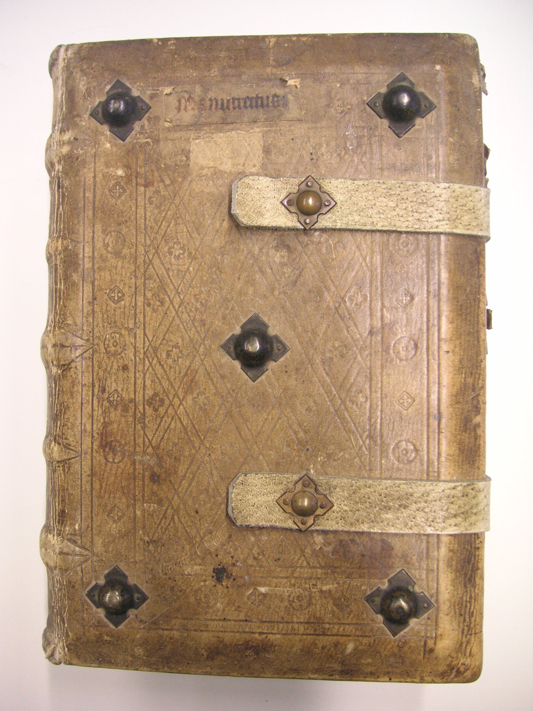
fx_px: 760
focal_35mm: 37
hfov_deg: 38.7
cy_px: 356
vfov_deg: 50.1
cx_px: 266
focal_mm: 6.1
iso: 80
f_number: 2.8
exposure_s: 1/45
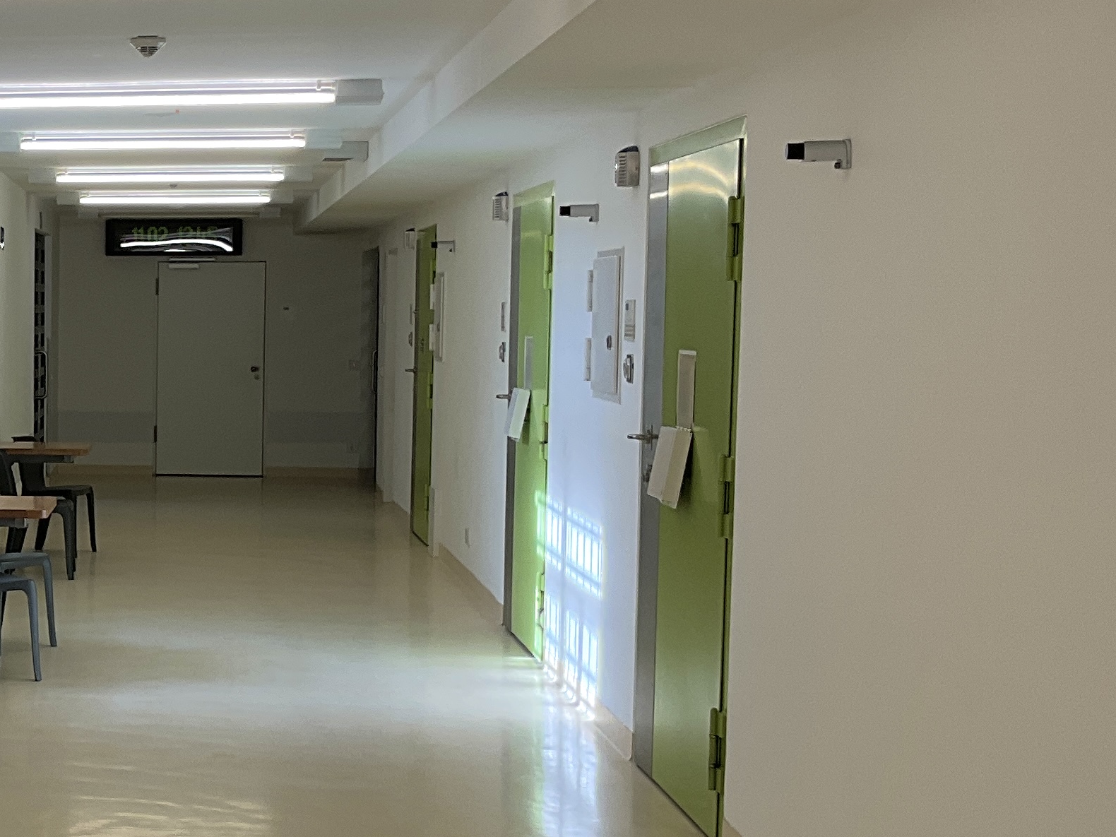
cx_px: -136
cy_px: 478
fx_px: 2386
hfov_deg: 24.4
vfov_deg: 19.9
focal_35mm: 74
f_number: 1.8
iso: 25
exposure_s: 1/149
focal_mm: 3
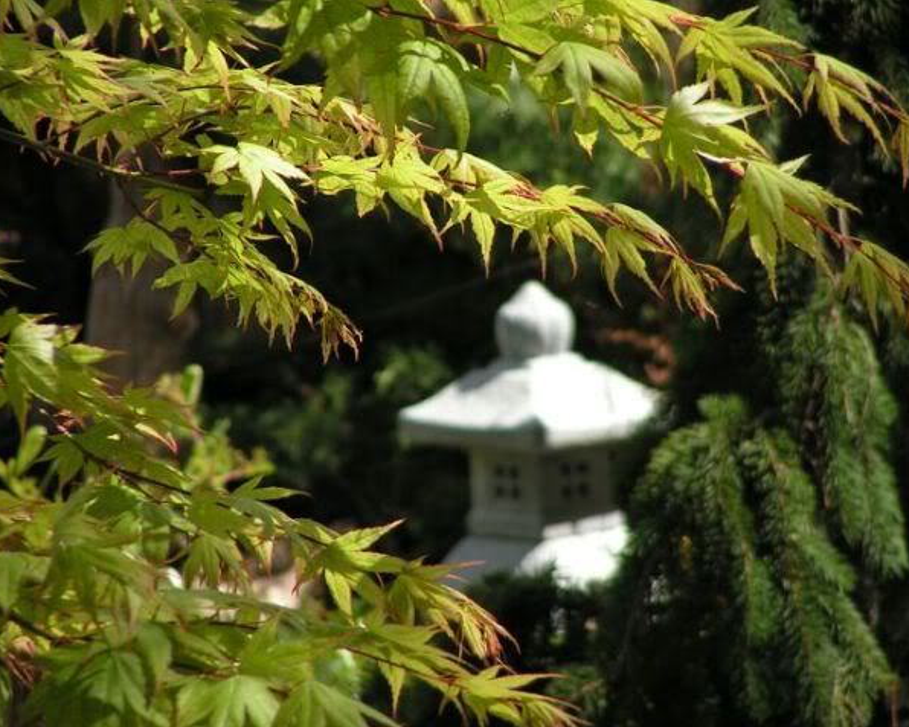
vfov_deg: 5.1
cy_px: 364
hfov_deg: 6.4
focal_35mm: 304
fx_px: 8180
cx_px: 448
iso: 64
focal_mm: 48
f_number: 3.2
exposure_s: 1/640
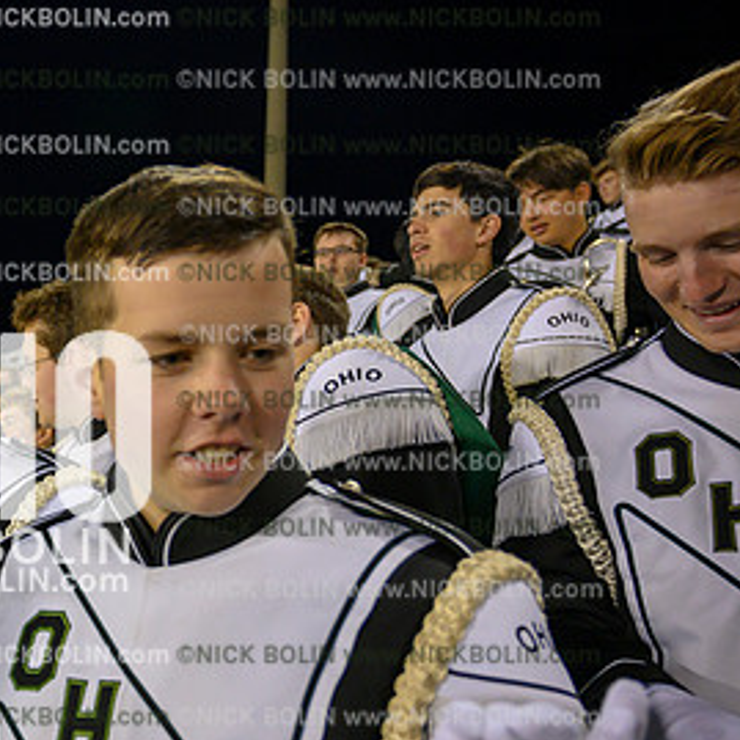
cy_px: 464
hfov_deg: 34.0
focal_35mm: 44
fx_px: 1064
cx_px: -44
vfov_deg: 38.1
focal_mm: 24
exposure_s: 1/250
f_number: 4
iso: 2000
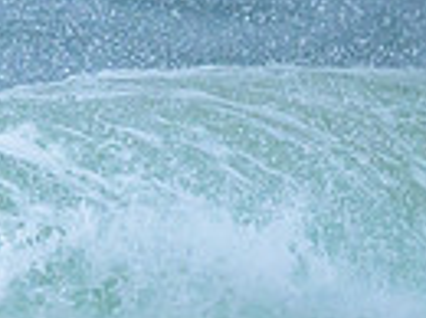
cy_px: 408
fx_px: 57746
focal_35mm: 4701
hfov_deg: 0.4
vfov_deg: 0.3
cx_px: -603
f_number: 6.3
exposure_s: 1/3200
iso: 1600
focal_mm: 800
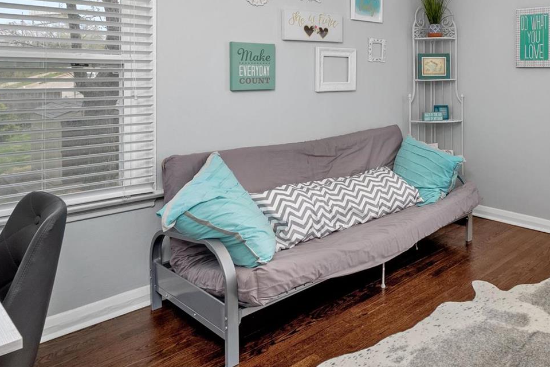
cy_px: 79
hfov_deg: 58.9
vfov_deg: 41.9
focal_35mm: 30
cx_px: 407
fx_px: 458
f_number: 8
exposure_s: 1/15
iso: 400
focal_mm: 9
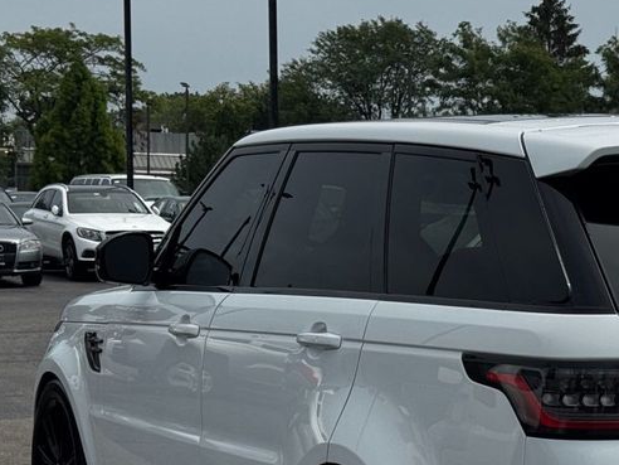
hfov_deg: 19.2
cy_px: 364
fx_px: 1788
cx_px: 599
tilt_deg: -4.7
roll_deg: -0.7
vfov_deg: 14.7
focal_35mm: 100
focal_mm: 6.76
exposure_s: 1/7937
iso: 64
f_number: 1.78
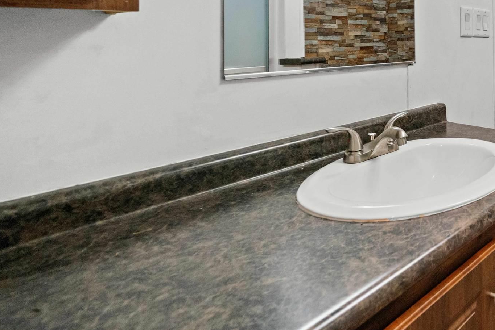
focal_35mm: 27
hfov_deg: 52.0
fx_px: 371
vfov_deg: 44.1
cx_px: 506
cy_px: 39
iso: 2500
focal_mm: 12
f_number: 5.6
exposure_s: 1/30
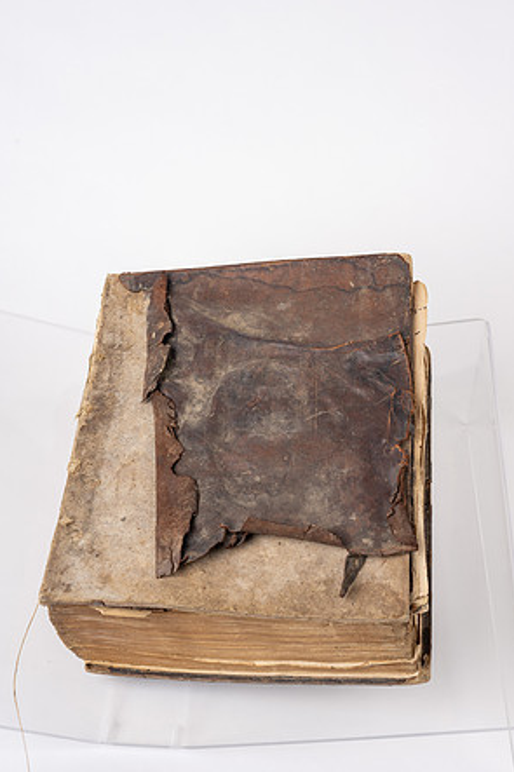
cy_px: 383
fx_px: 1307
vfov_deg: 32.9
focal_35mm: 61
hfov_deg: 22.2
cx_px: 258
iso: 100
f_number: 13
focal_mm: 60
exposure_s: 1/125
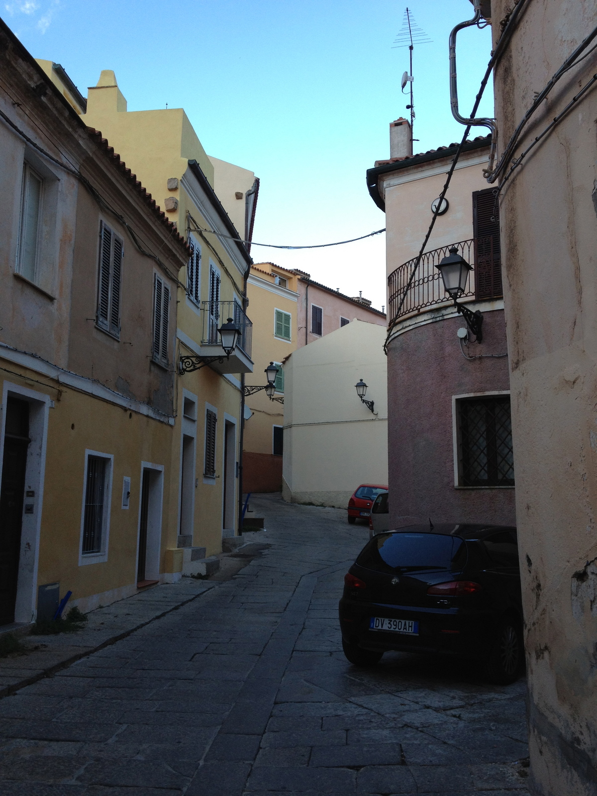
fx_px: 805
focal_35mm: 35
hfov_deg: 40.7
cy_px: 398
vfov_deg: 52.6
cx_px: 298
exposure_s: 1/159
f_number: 2.4
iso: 64
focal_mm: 4.28
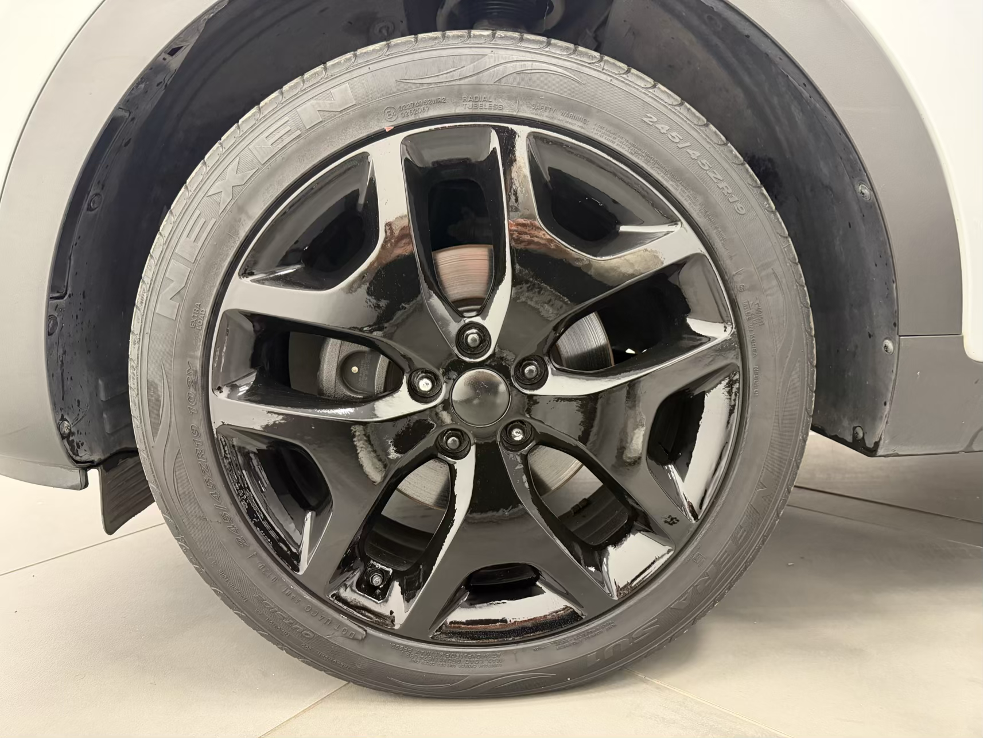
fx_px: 682
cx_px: 492
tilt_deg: -11.9
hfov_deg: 71.6
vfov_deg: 56.8
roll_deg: +0.5
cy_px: 369
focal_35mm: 24
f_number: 1.78
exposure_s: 1/50
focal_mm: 6.76
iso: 800
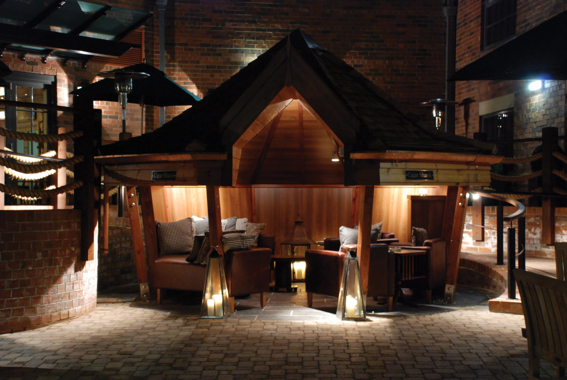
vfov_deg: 25.8
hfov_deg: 37.8
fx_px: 828
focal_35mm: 52
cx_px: 284
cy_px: 190
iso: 900
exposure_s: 1.3
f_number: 7.1
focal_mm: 35
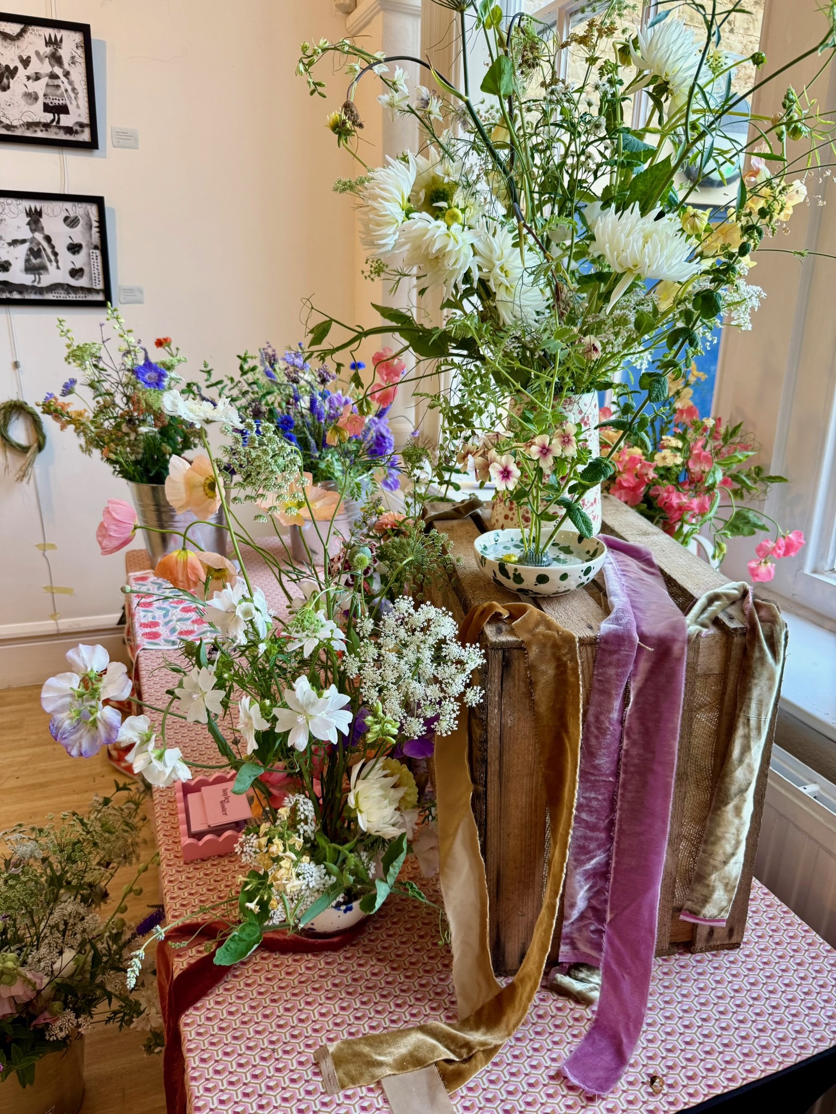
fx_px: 773
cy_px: 557
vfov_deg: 71.6
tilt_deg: -17.8
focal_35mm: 24
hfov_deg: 56.8
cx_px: 418
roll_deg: -1.8
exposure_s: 1/50
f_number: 1.78
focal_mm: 6.76
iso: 125
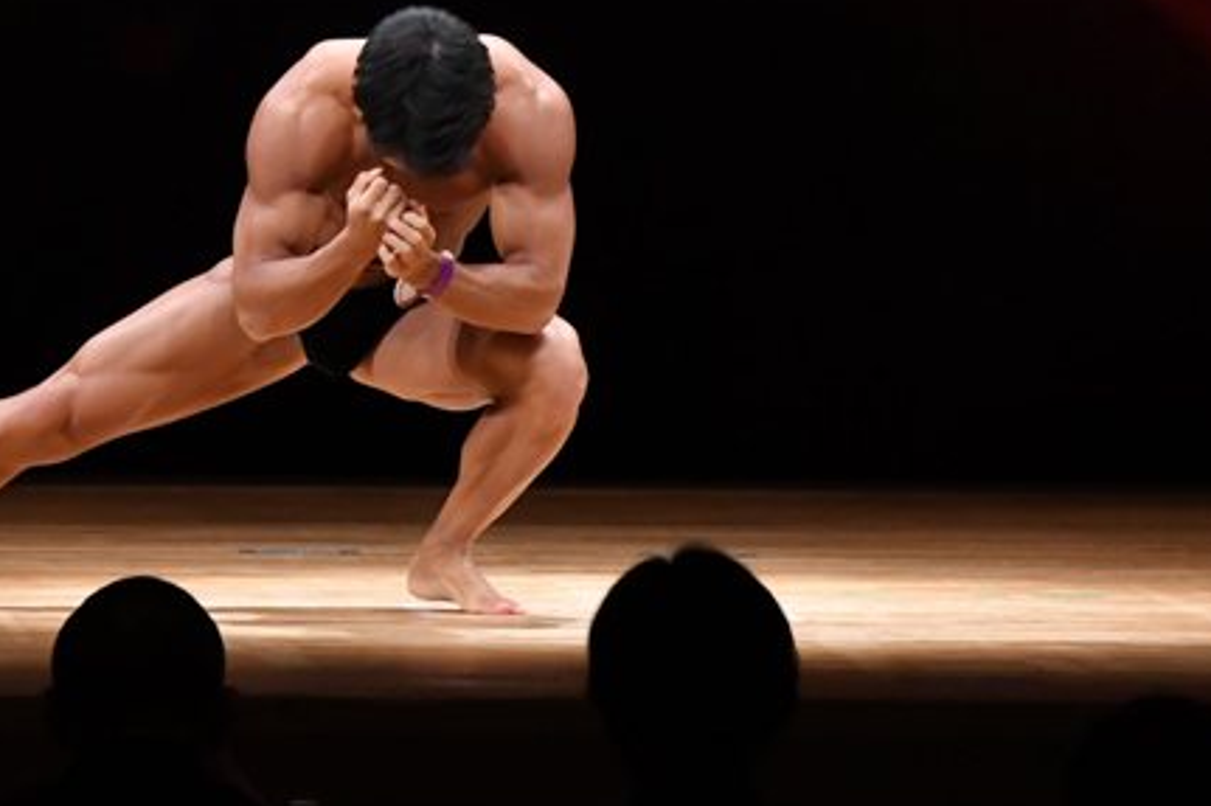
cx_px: 361
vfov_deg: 3.2
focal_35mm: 432
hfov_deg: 4.8
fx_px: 14526
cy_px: 211
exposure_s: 1/400
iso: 4000
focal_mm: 160
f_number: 5.6
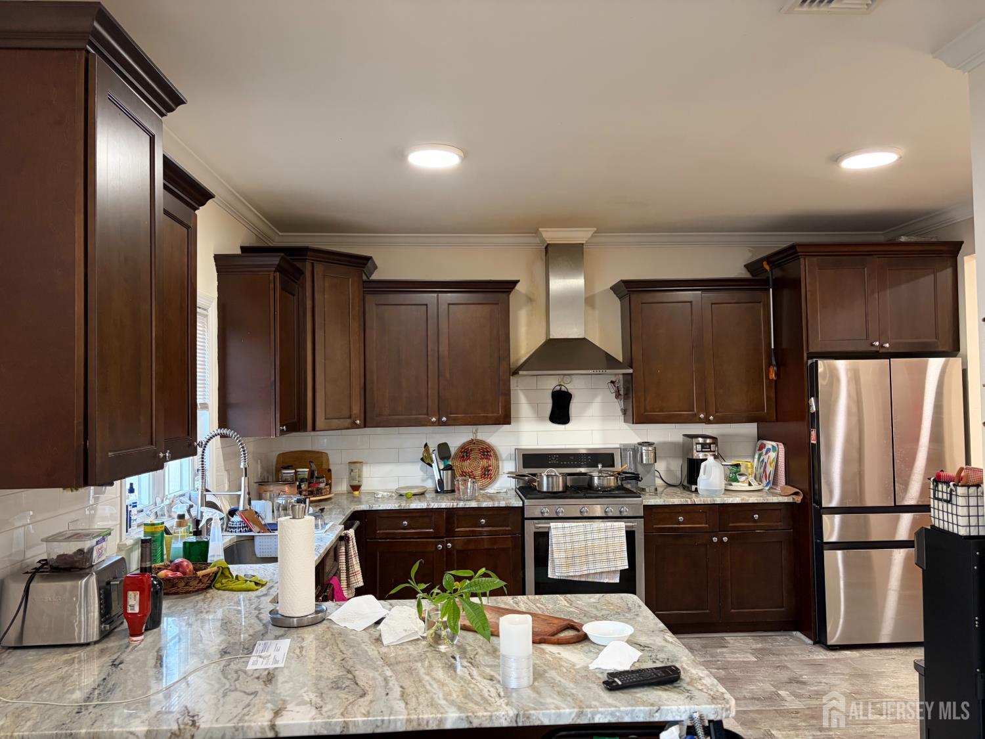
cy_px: 370
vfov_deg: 53.1
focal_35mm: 26
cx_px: 492
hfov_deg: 67.3
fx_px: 740
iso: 250
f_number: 1.6
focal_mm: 5.96
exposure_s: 1/60
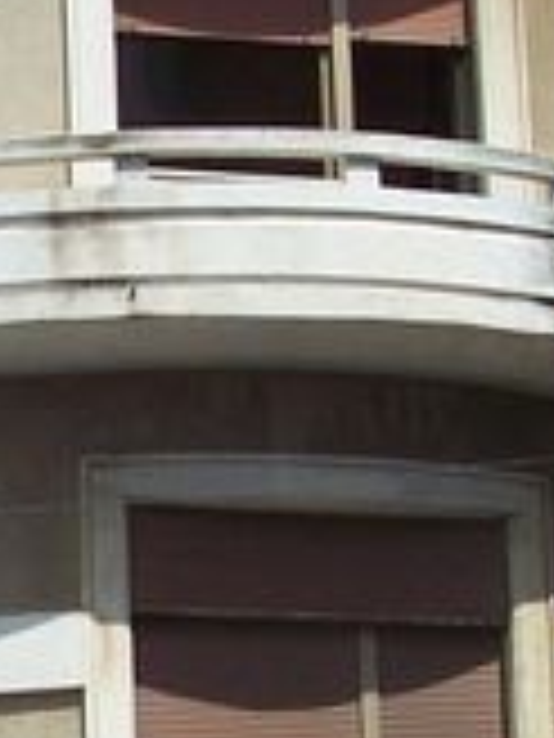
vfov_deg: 9.7
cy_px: 565
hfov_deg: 7.0
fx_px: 4332
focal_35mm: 203
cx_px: -604
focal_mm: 8
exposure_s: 1/500
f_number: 5.6
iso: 100
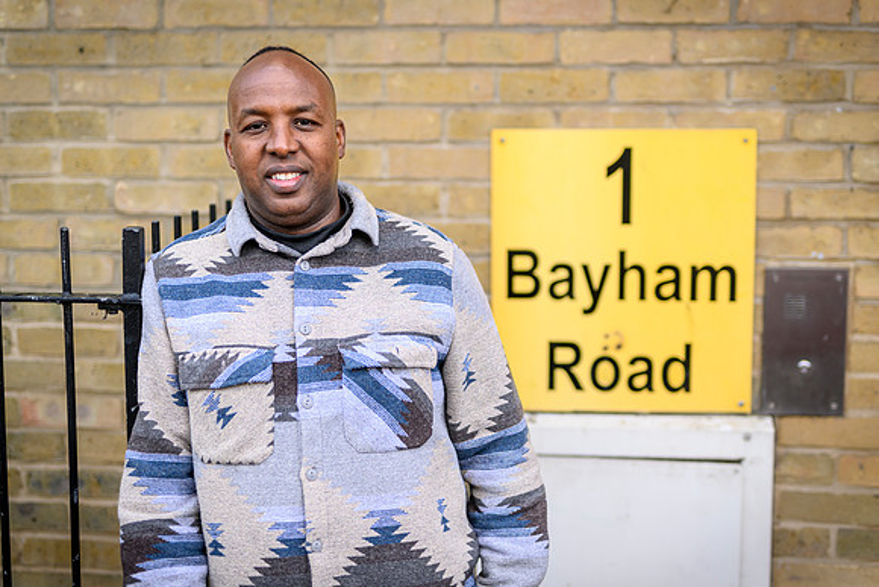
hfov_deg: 35.4
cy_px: 282
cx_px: 439
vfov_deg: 24.0
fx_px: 1379
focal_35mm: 56
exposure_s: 1/1250
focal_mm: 50
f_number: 1.6
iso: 360
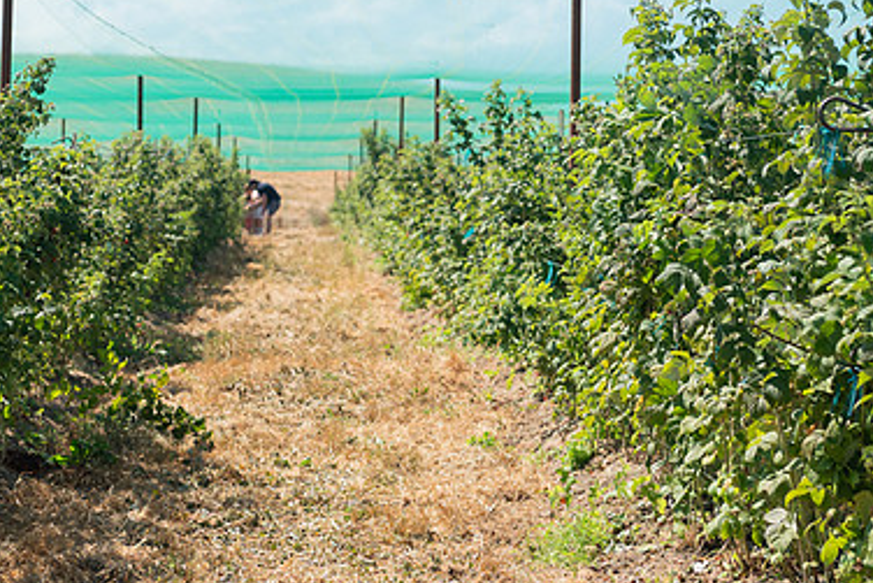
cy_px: 268
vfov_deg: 12.7
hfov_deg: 18.9
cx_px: 376
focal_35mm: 108
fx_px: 2620
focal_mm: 70
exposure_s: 1/3200
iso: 500
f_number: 4
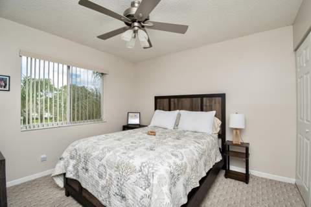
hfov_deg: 100.4
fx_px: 129
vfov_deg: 77.2
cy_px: 104
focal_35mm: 15
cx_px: 156
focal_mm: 10
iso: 720
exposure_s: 1/200
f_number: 8
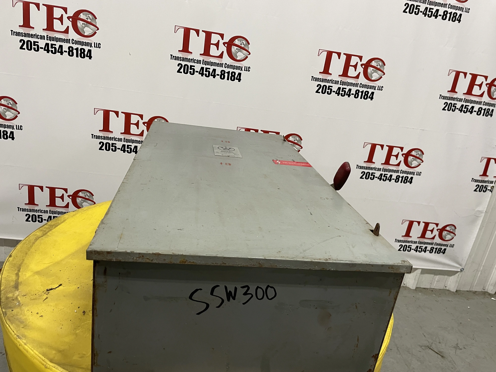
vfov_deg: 53.1
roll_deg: -8.0
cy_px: 186
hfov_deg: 67.3
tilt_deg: -20.7
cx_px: 248
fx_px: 373
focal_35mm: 26
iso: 160
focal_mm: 4.2
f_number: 1.6
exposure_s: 1/60
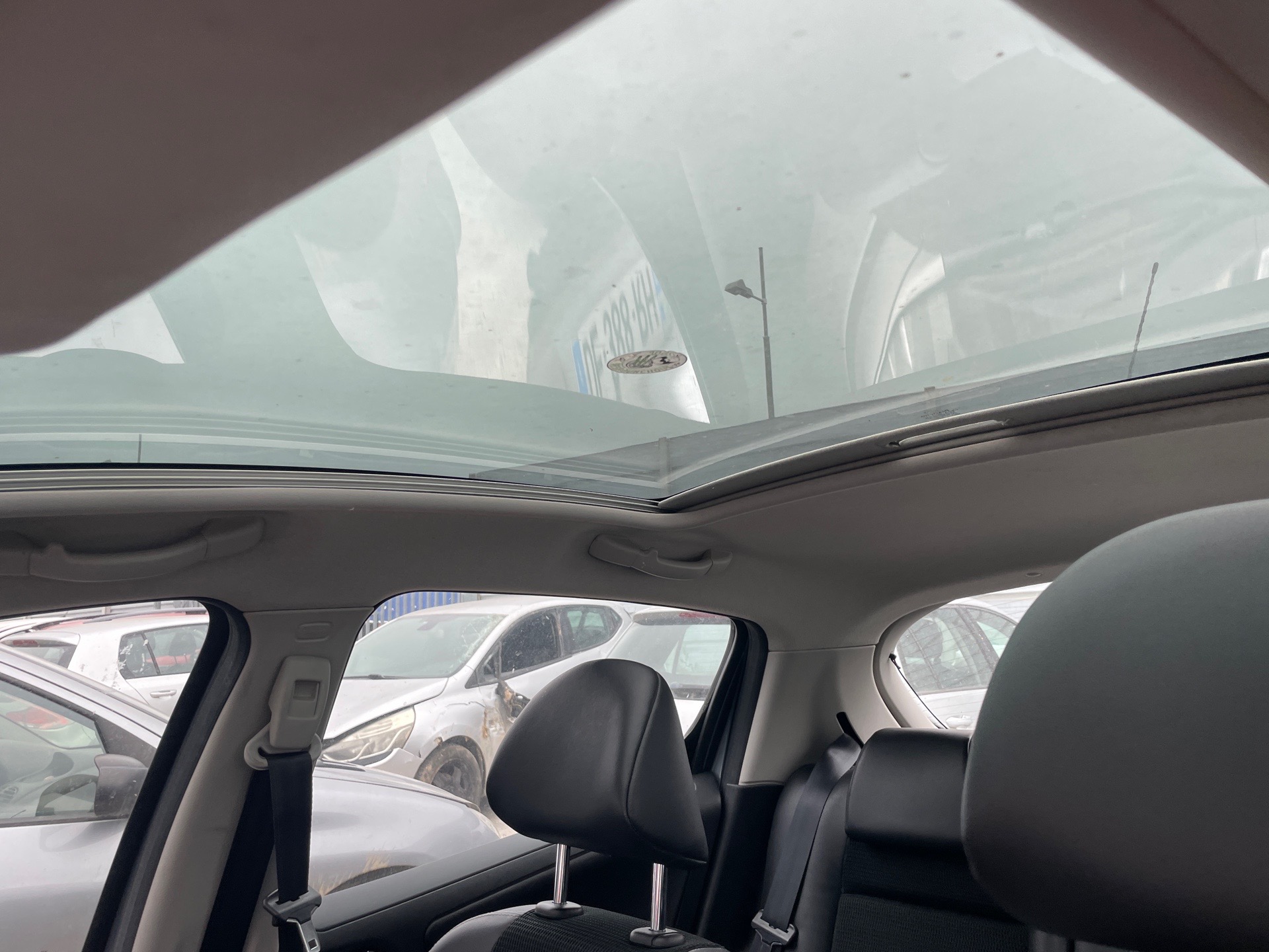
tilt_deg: +10.6
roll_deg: +2.6
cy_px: 476
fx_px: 953
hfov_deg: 67.3
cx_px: 634
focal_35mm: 26
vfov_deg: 53.1
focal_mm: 4.2
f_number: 1.6
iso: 50
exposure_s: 1/121
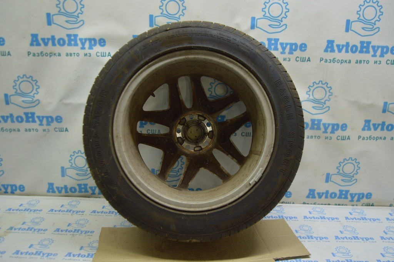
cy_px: 131
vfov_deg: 39.9
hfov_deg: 57.3
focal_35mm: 33
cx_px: 197
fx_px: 361
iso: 400
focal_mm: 22
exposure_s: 1/60
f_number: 3.8
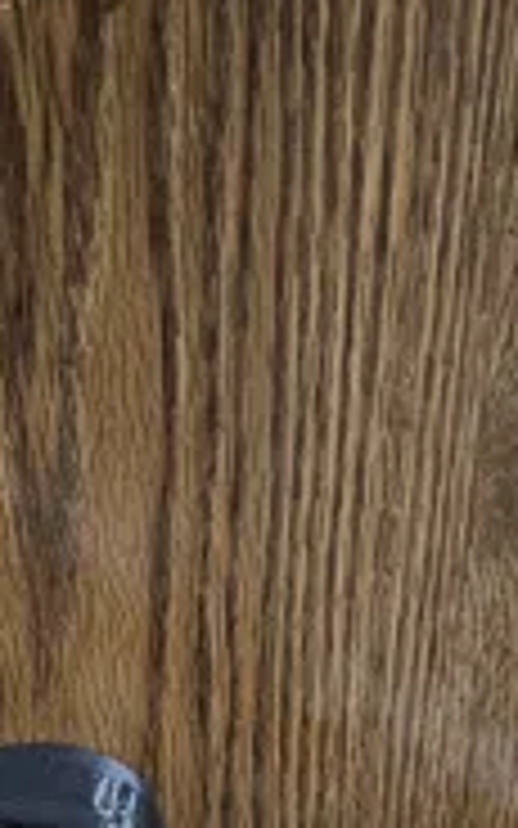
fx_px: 1197
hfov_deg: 24.1
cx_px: 122
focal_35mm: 53
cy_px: 864
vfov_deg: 34.1
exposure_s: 1/30
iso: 500
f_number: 1.7
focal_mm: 6.3
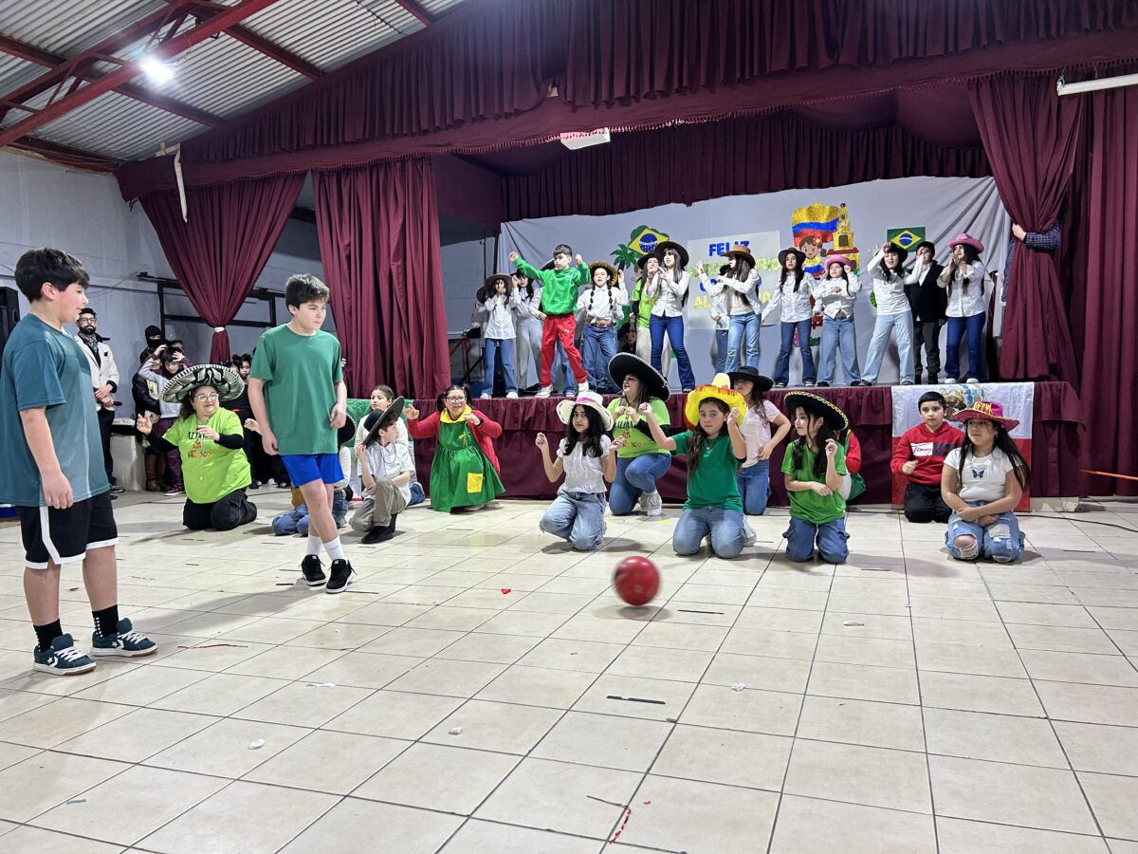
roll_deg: +2.3
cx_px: 569
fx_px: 855
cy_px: 427
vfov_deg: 53.1
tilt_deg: -3.2
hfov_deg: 67.3
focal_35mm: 26
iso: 125
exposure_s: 1/100
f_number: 1.5
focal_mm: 5.7
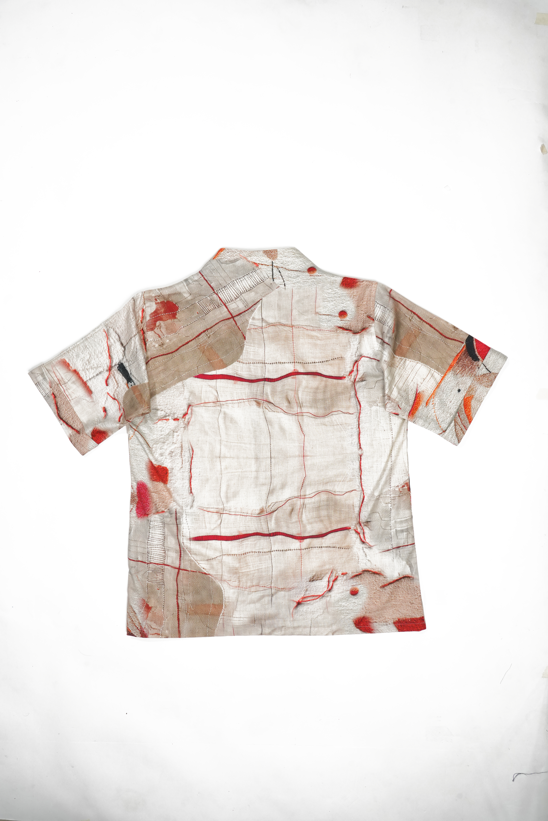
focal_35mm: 31
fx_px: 708
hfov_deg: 42.3
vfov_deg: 60.3
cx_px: 274
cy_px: 410
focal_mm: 31
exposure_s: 1/50
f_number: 11
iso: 800
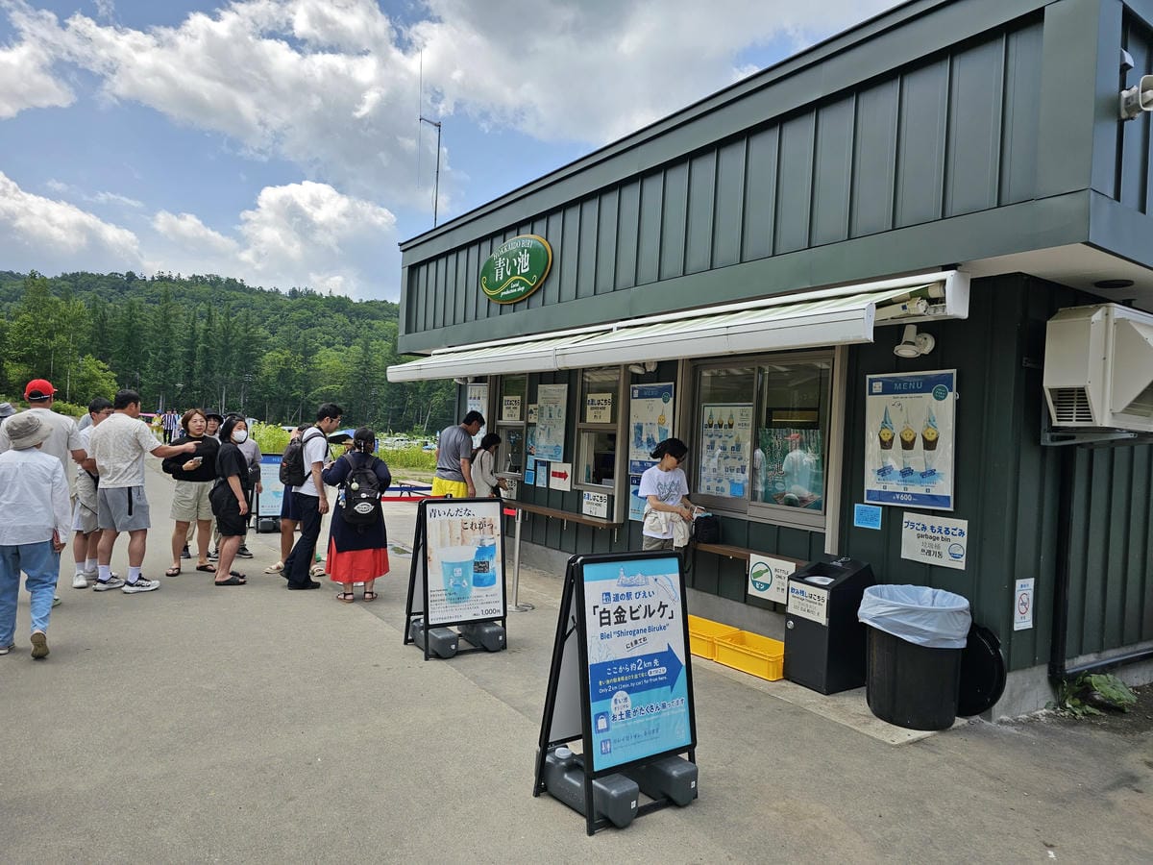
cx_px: 576
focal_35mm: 23
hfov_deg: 73.9
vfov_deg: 58.9
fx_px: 766
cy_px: 432
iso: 10
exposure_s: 1/535
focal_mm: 6.3
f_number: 1.7
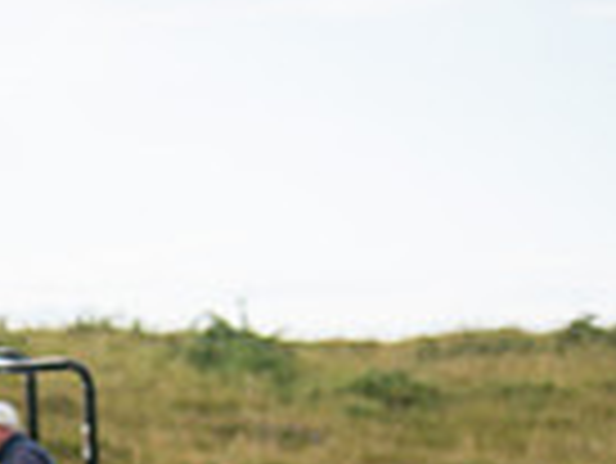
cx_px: -679
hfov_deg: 6.7
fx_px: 5076
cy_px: 788
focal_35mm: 285
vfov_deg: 5.2
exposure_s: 1/320
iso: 100
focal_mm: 70
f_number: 4.5
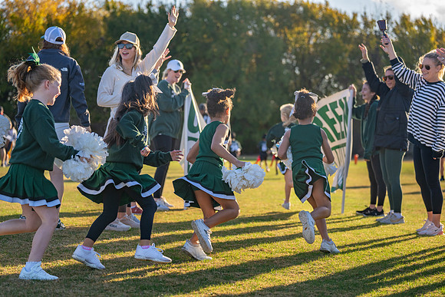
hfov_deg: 28.8
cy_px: 148
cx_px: 222
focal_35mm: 70
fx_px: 865
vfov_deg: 19.5
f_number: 2.8
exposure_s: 1/1600
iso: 250
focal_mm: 70
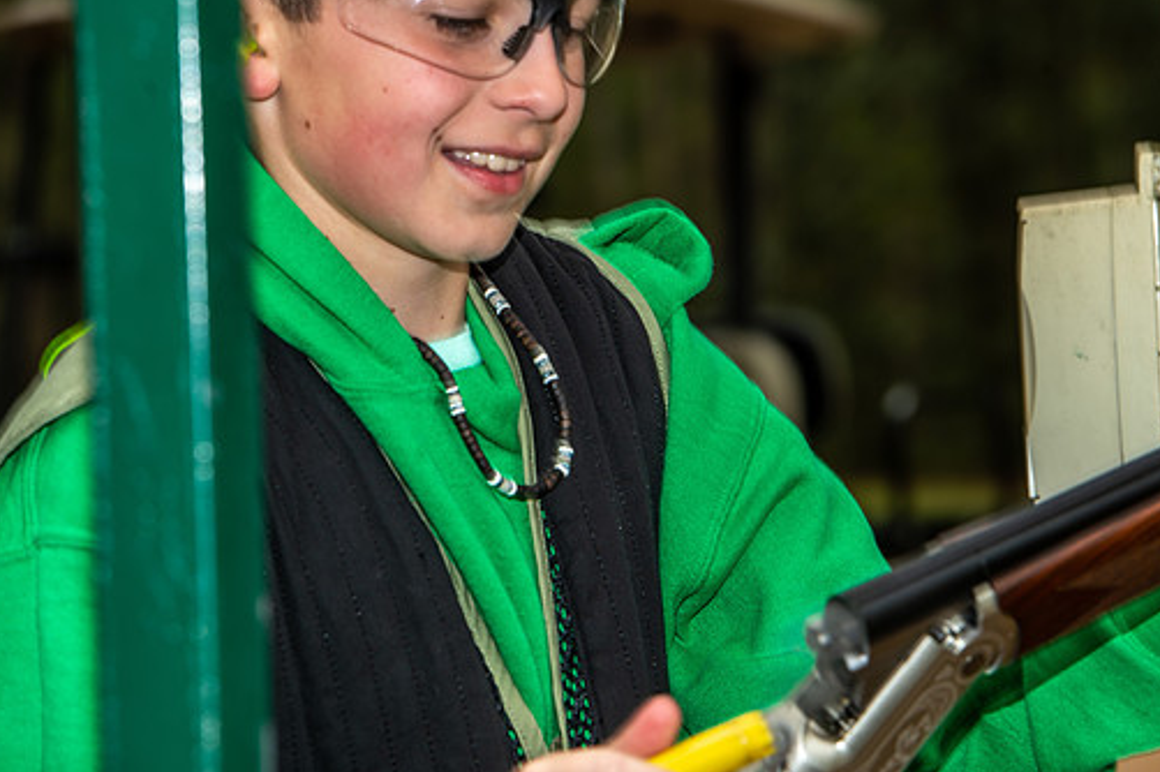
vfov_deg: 7.4
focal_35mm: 185
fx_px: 5957
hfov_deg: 11.1
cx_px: 638
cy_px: 358
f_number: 8
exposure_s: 1/125
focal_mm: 160
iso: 125
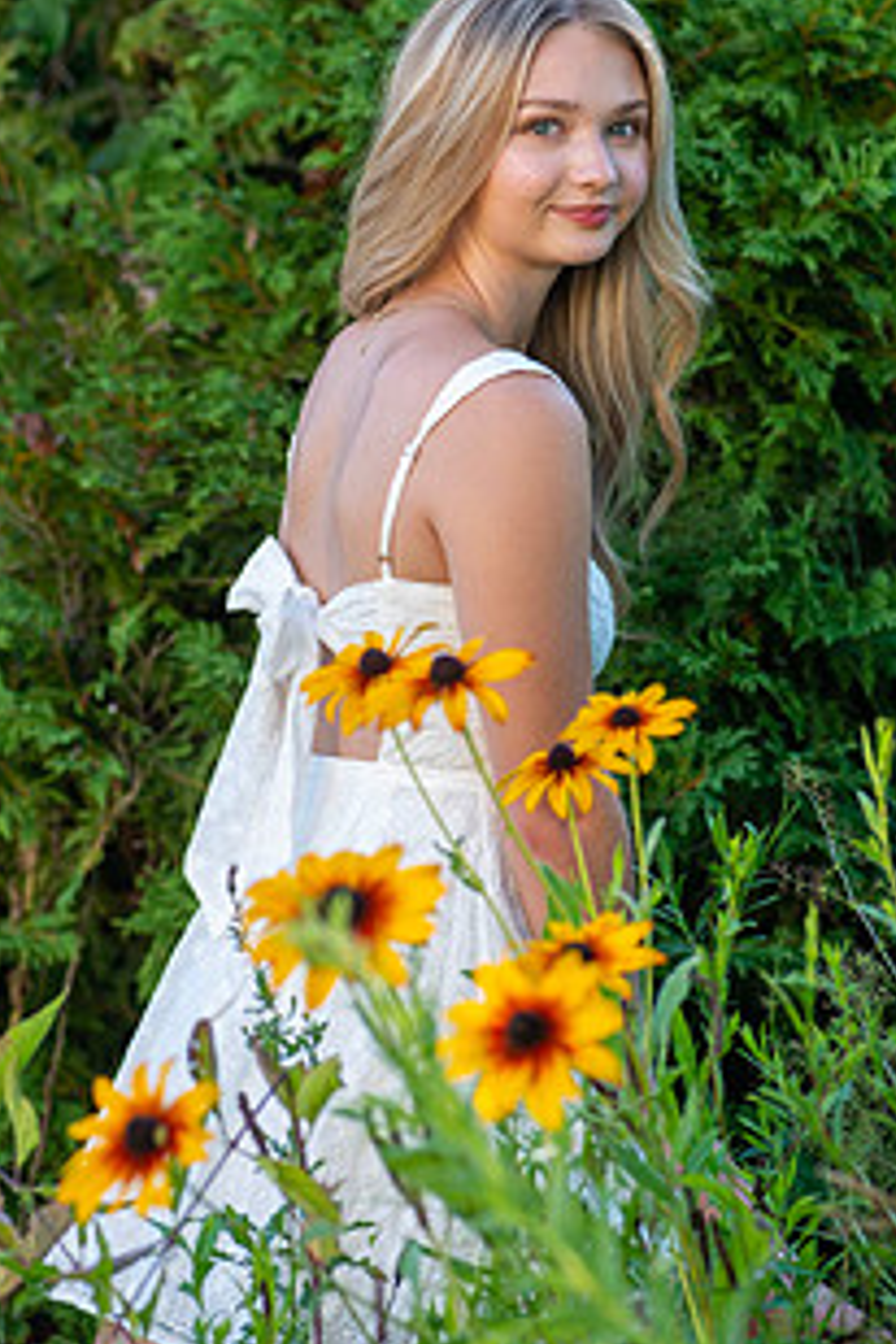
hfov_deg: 8.4
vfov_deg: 12.6
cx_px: 583
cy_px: 522
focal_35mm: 163
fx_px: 6085
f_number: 4
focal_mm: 112
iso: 160
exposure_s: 1/200
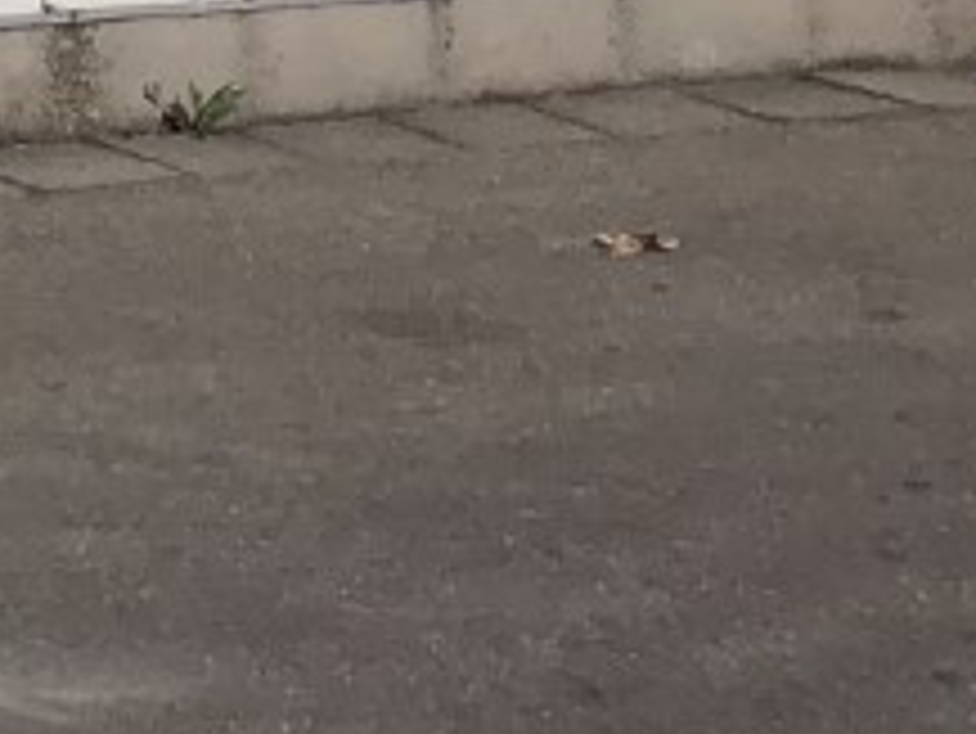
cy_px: -856
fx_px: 5247
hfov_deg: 8.7
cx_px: -1983
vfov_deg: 7.6
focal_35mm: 186
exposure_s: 1/6897
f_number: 1.8
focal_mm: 4
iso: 25
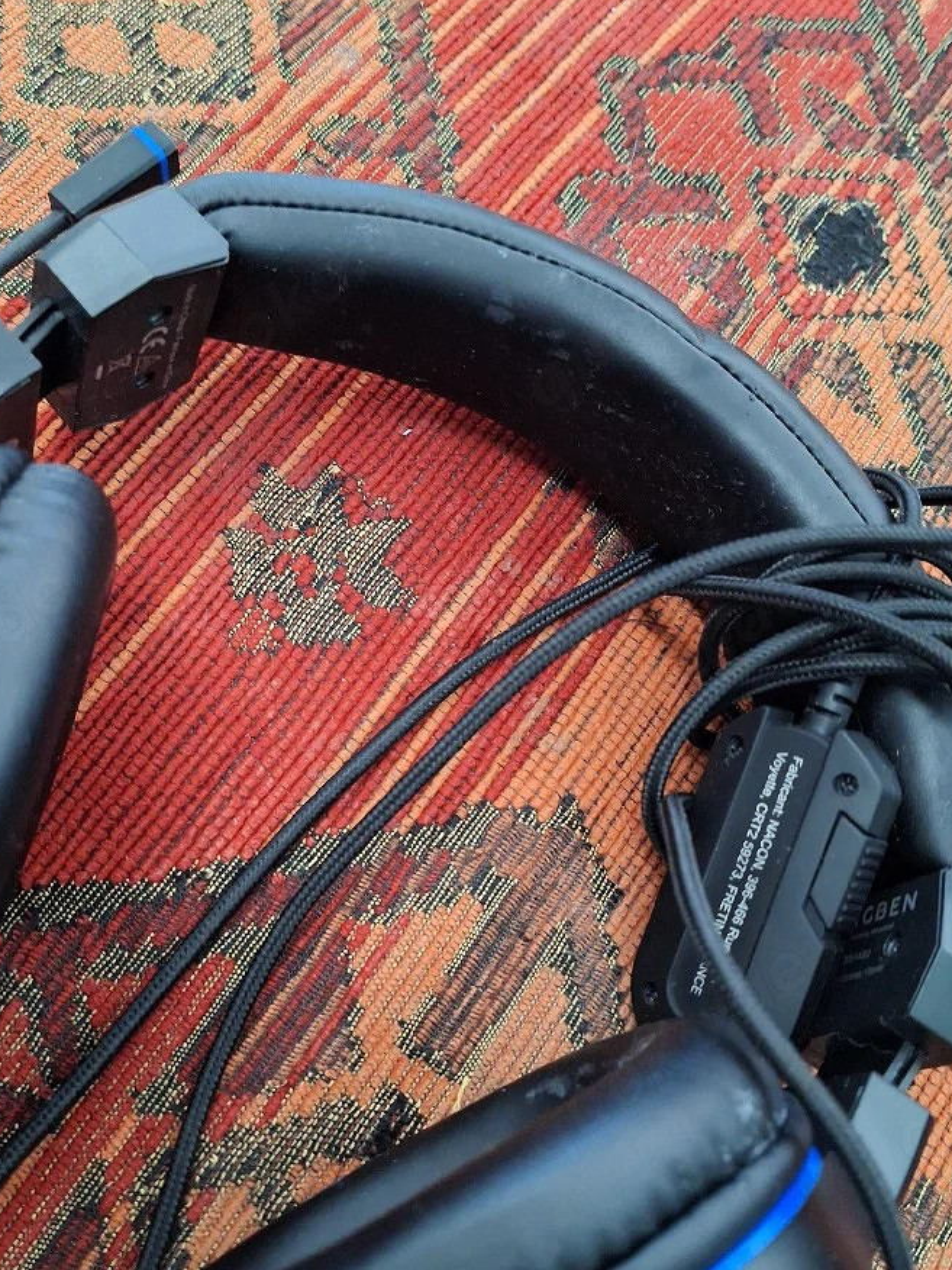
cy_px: 729
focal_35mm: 35
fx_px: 1283
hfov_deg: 40.6
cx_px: 401
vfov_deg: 52.4
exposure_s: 1/20
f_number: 1.8
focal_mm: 5.54
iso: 1000
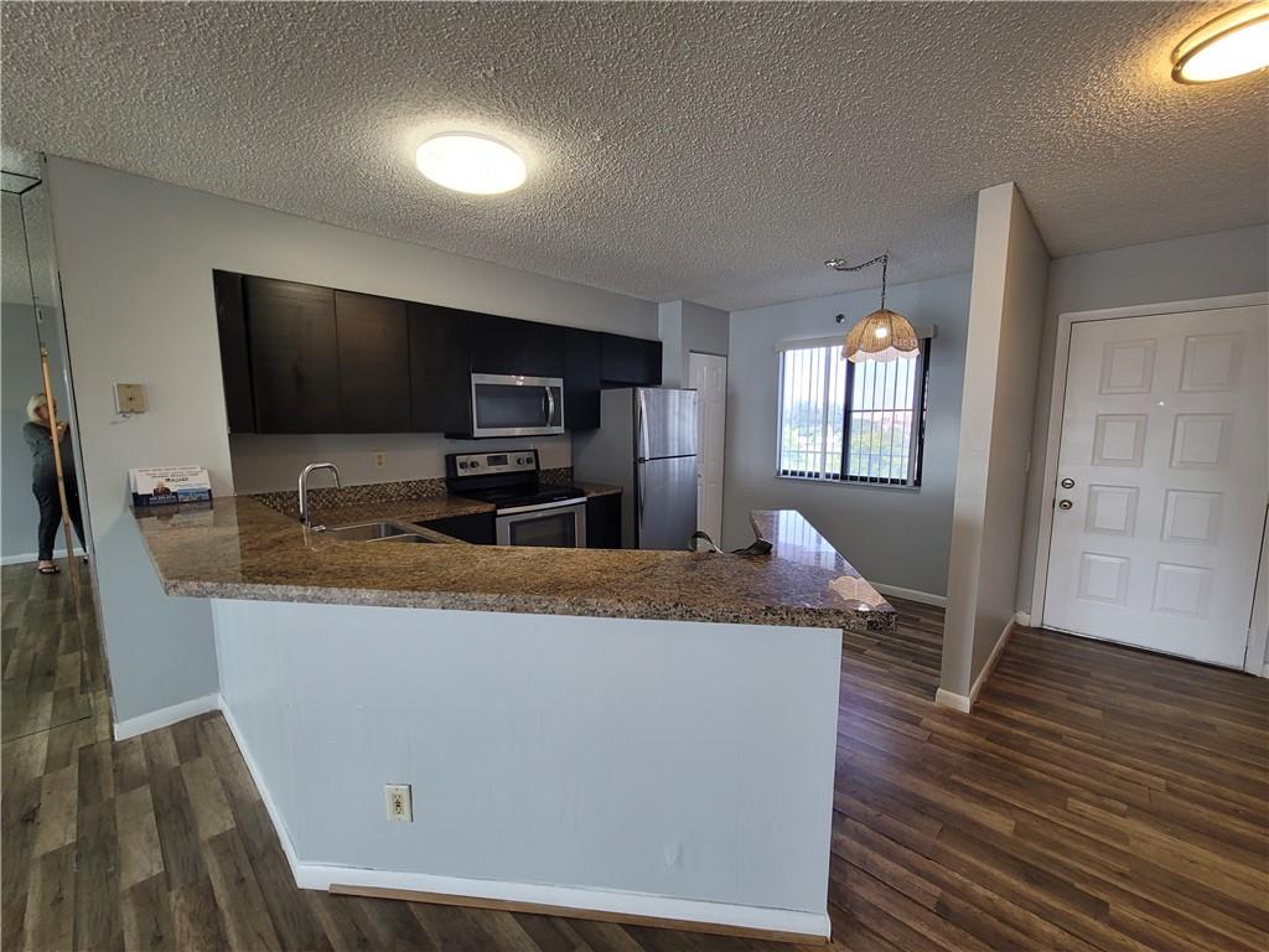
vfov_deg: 89.9
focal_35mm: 13
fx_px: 477
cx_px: 634
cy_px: 476
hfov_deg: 106.2
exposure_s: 1/59
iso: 125
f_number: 2.2
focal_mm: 2.2
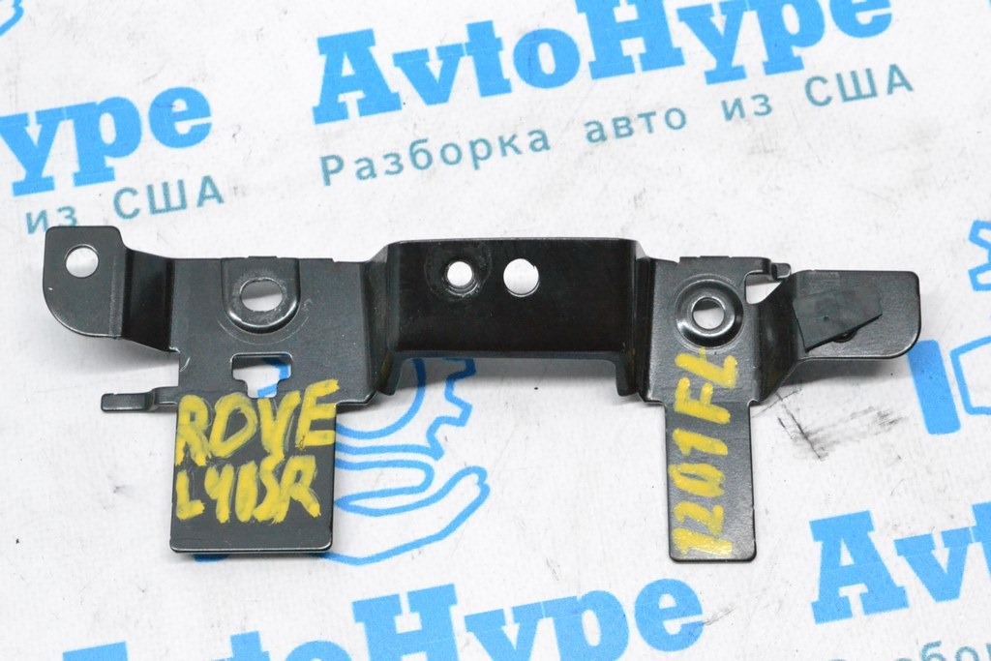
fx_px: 2271
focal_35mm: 82
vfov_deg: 16.6
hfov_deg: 24.6
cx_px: 496
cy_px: 330
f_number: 11
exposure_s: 1/160
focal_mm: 55
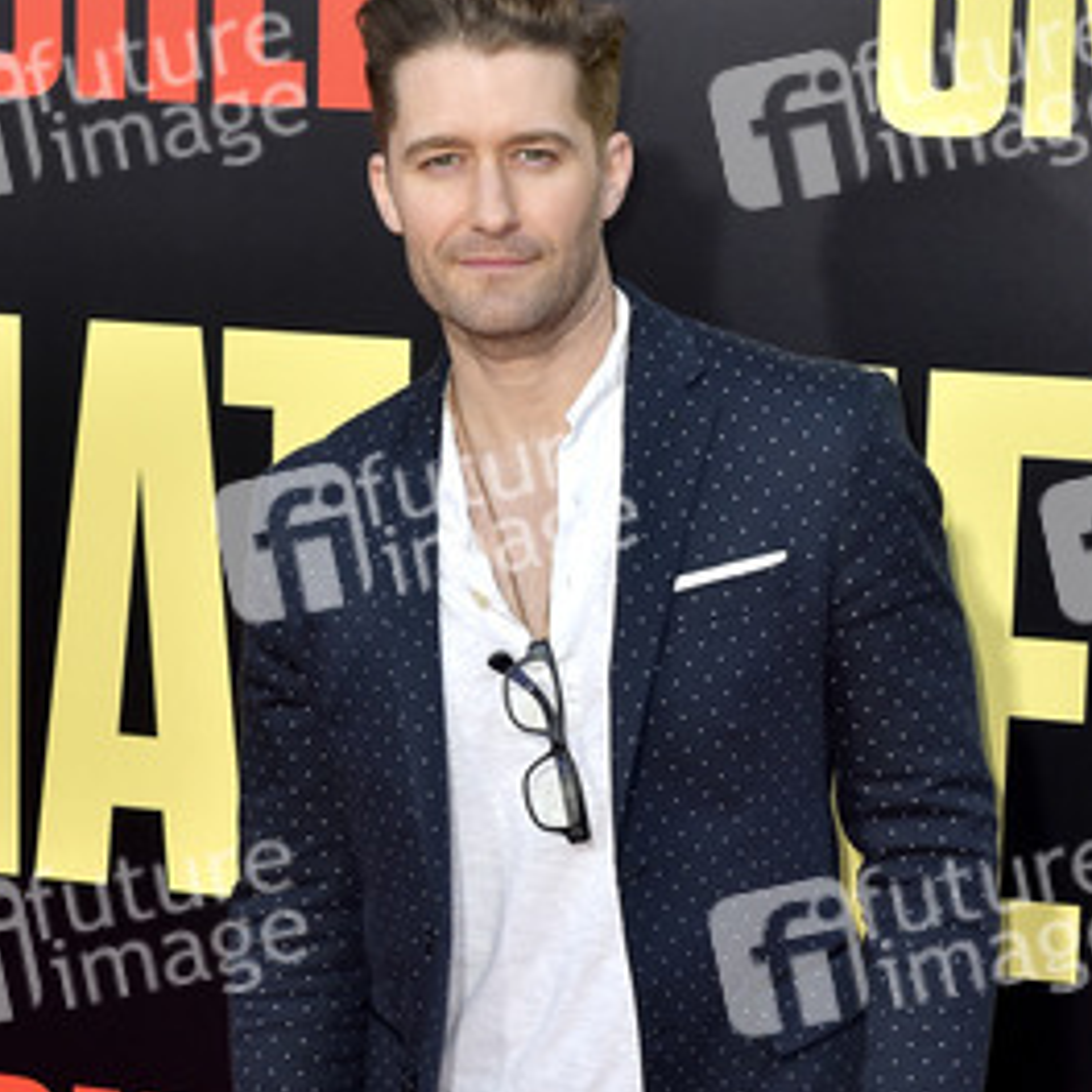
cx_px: 548
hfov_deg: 21.7
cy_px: 732
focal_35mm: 80
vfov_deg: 21.6
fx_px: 2855
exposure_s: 1/320
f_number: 6.3
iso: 500
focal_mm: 62
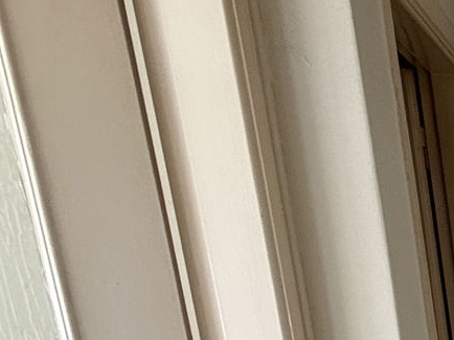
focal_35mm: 62
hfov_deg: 18.0
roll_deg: -0.1
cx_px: 951
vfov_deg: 21.4
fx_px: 813
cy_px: 443
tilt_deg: -12.3
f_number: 2.2
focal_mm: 2.22
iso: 64
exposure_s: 1/99
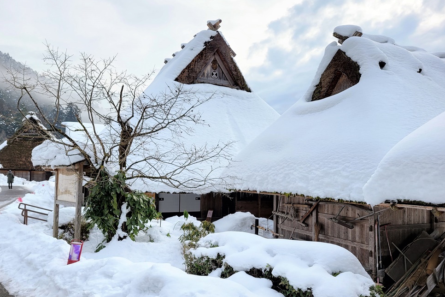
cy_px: 168
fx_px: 346
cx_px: 220
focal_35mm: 28
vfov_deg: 46.3
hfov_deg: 65.5
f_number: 1.8
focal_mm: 5.4
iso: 40
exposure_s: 1/1325
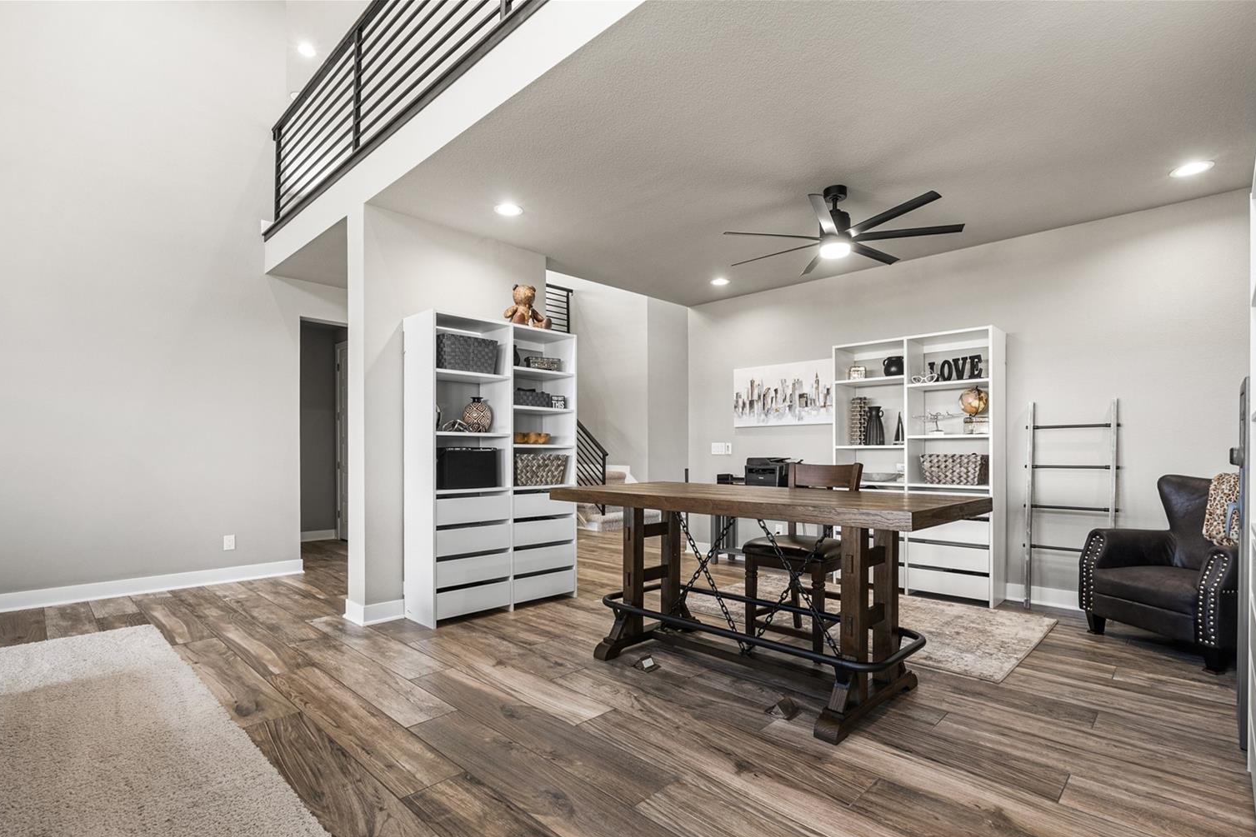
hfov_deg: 93.3
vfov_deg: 70.4
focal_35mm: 17
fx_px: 593
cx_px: 632
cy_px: 444
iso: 200
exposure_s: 1/2.5
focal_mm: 16
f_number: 8
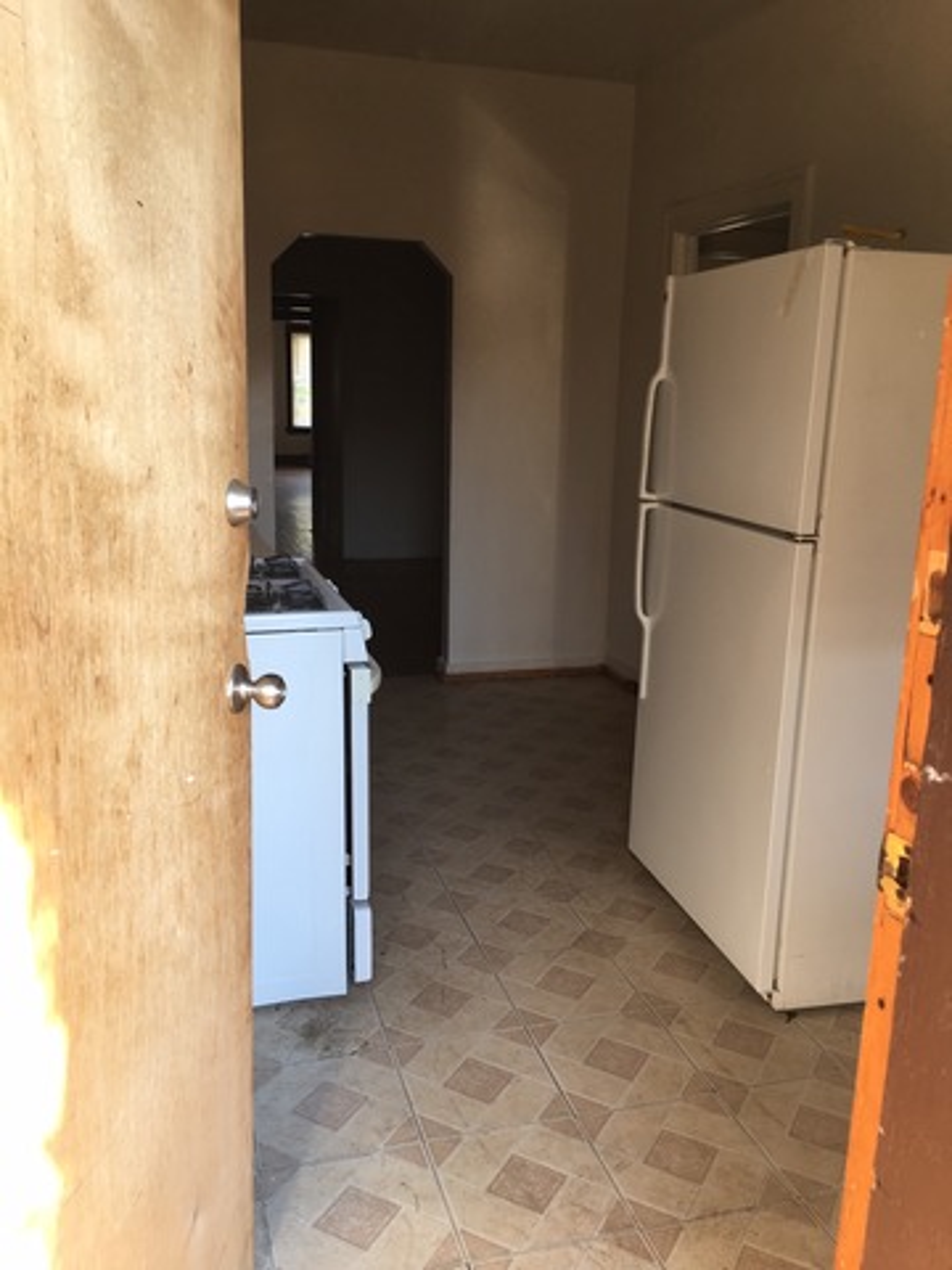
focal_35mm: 29
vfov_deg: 61.7
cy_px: 635
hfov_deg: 48.2
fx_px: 1063
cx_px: 476
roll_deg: -1.7
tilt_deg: -10.7
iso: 25
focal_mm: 4.15
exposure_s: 1/60
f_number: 2.2
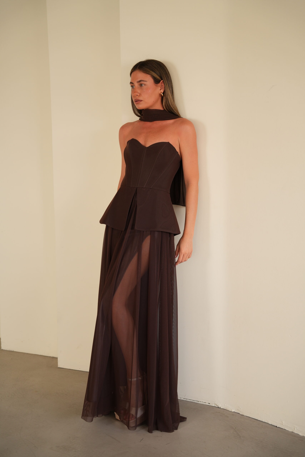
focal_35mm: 53
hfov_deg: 25.5
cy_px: 228
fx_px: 673
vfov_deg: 37.5
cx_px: 152
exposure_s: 1/125
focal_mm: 53
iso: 400
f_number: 4
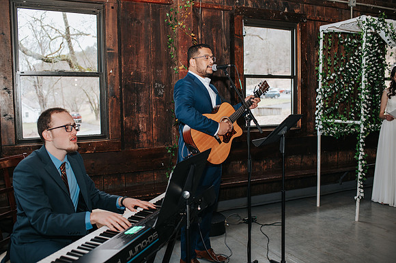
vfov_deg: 37.8
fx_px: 385
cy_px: 132
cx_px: 198
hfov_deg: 54.5
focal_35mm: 35
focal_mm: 35
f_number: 2.8
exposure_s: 1/160
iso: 1000
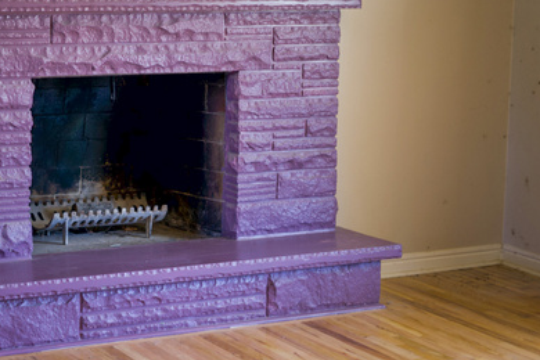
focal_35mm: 82
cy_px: 138
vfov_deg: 16.6
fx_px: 1230
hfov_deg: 24.5
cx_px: 134
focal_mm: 50
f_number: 1.8
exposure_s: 1/50
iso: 100
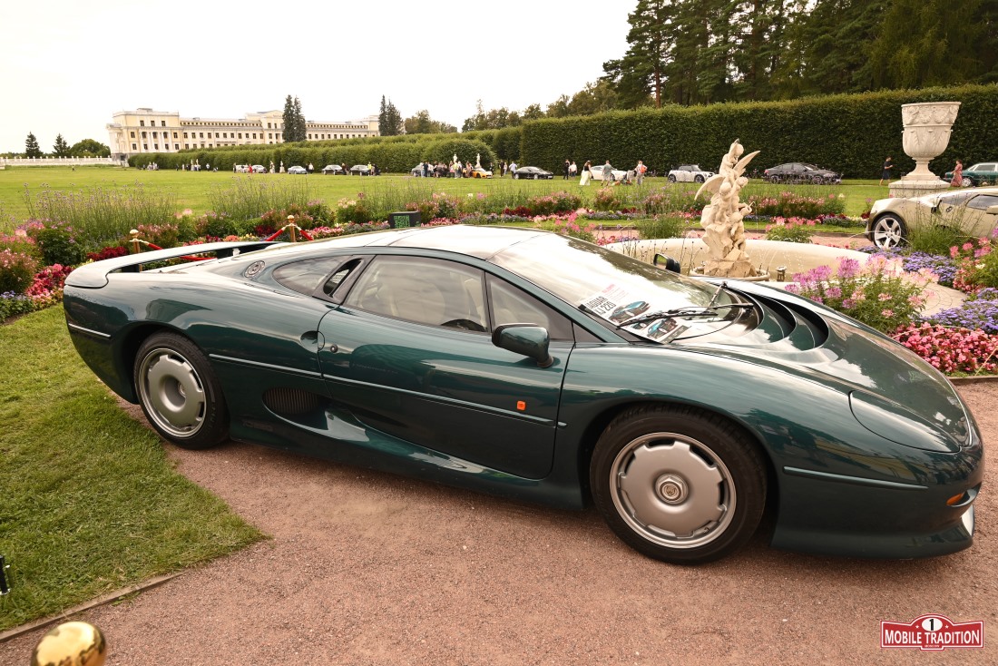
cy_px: 333
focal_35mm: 24
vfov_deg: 53.2
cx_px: 499
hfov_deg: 73.7
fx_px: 665
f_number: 6.3
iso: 250
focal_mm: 24
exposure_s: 1/250
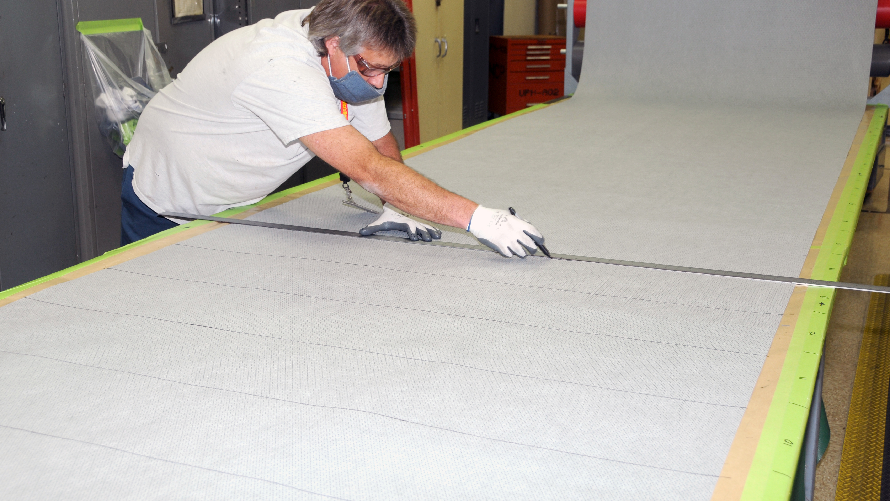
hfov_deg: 46.4
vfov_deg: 27.1
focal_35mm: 44
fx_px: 1038
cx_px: 445
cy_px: 215
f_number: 5
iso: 200
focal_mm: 28
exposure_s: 1/60
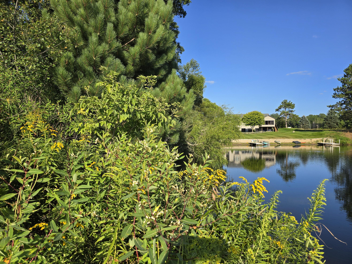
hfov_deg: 73.9
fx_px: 234
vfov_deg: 58.9
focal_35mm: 23
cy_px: 132
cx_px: 176
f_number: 1.7
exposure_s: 1/738
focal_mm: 6.3
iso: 12
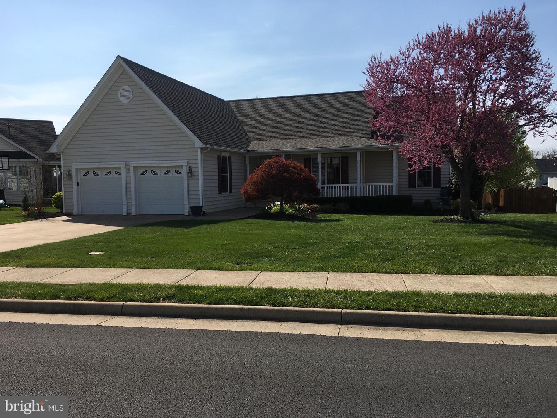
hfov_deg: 61.7
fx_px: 467
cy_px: 209
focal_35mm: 29
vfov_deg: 48.2
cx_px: 278
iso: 25
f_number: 2.2
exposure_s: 1/2481
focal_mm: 4.15
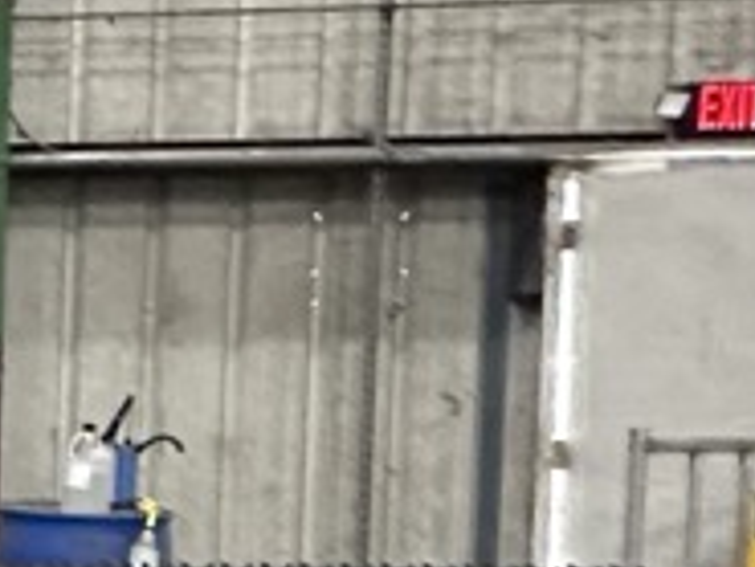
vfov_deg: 15.1
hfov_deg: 13.5
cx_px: -1147
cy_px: 494
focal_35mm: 97
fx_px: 2117
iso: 1000
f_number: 2.2
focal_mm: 2.22
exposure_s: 1/60
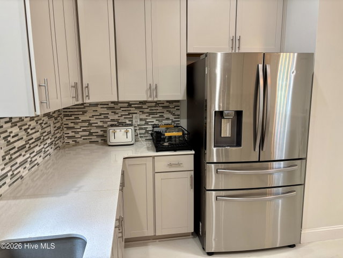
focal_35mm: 26
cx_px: 172
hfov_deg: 67.3
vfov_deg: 53.1
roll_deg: +0.6
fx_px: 258
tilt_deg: -8.7
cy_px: 129
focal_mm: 5.96
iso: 100
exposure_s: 1/60
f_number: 1.6
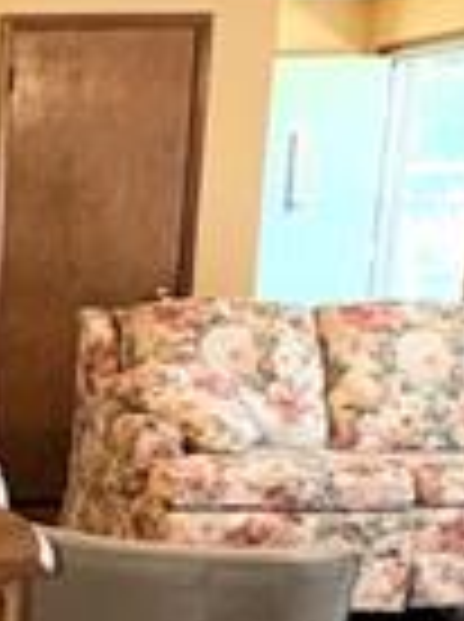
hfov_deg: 15.9
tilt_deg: -13.0
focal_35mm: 78
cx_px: -387
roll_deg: +0.3
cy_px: 513
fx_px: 1398
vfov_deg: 24.6
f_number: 2.2
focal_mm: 2.22
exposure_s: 1/60
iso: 64
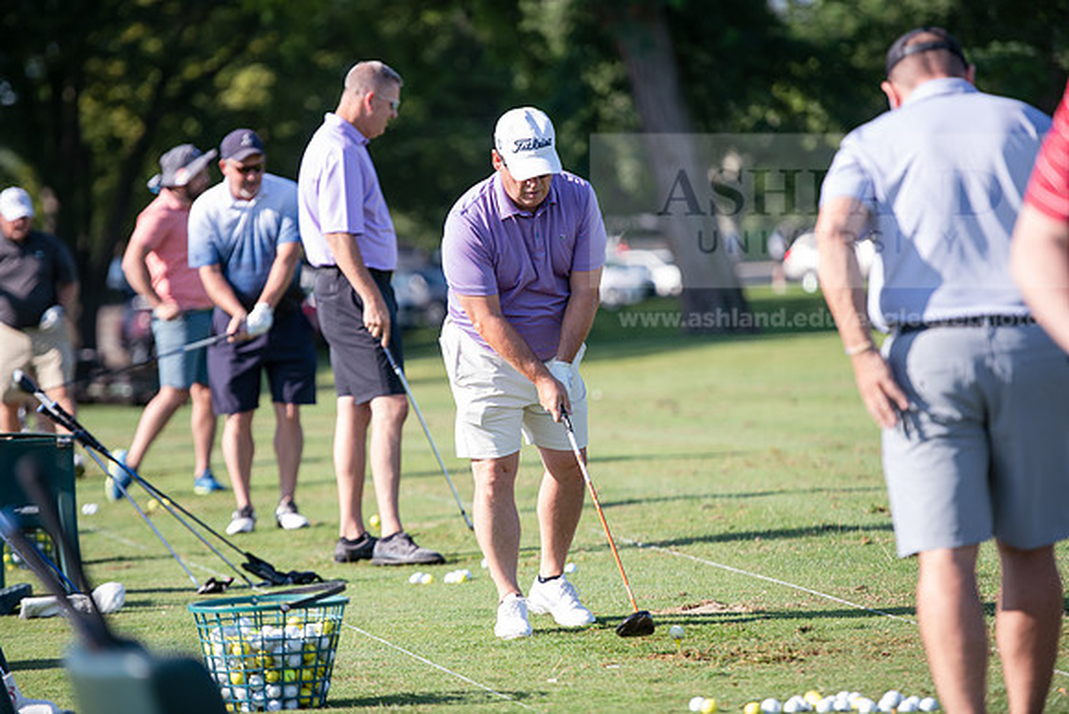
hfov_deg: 11.4
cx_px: 534
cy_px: 357
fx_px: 5346
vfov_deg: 7.6
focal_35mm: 180
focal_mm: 180
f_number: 3.2
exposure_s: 1/400
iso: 80
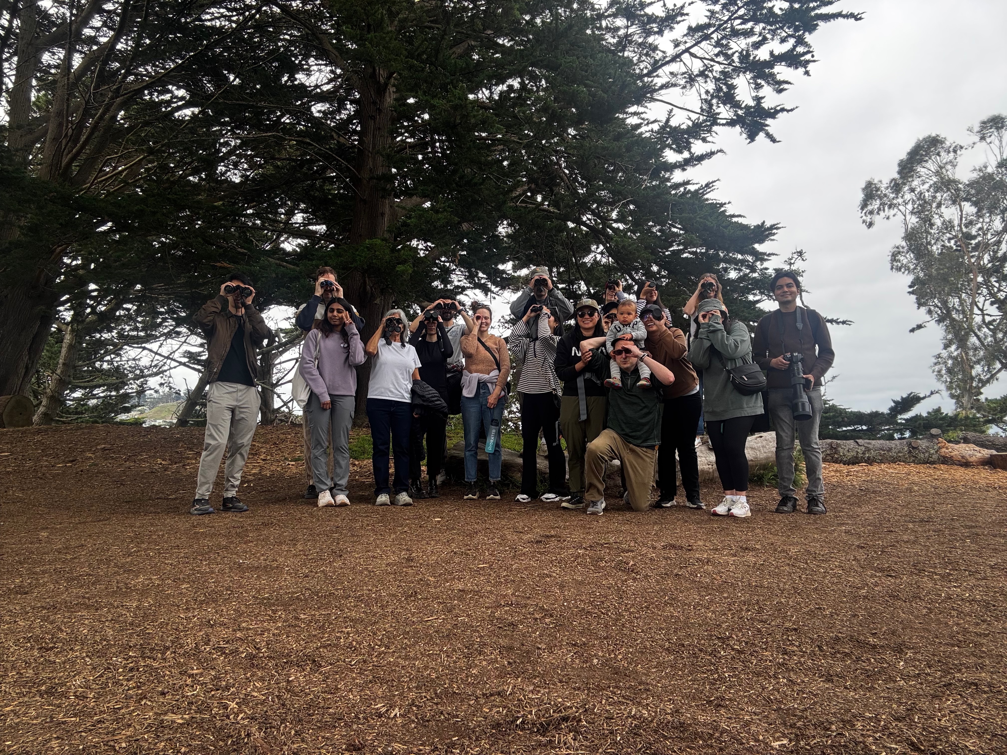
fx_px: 669
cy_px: 378
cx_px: 504
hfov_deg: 73.9
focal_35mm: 23
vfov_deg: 58.9
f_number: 1.9
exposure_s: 1/253
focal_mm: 2.69
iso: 25
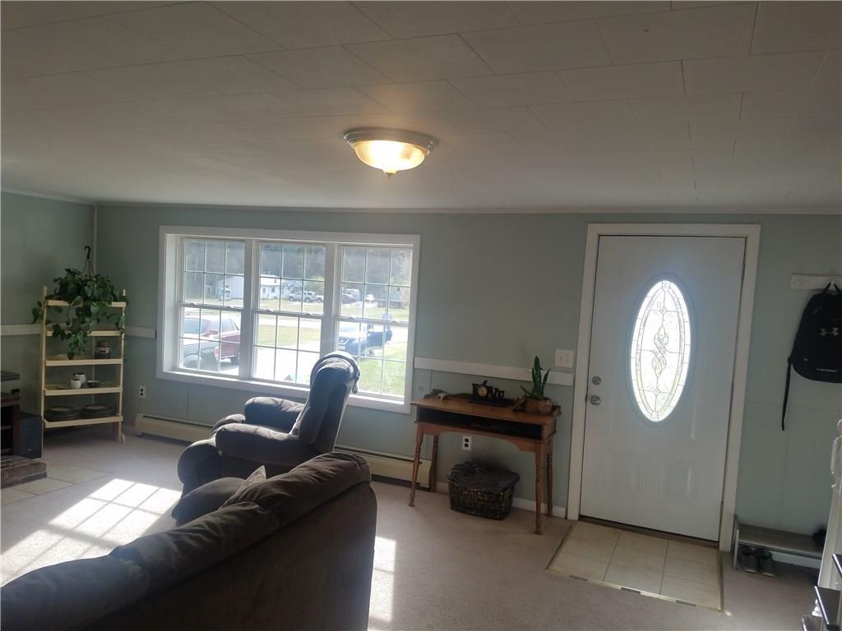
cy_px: 316
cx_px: 421
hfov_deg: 67.3
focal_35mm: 26
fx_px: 632
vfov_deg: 53.1
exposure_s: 1/212
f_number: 1.7
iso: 50
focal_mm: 4.2
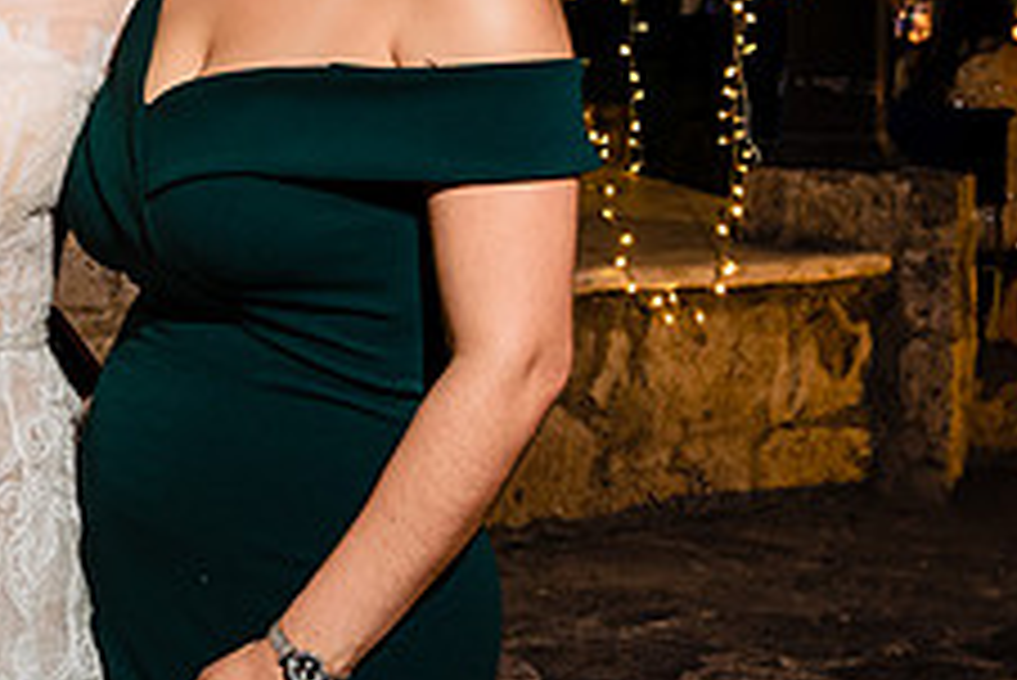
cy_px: 92
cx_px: -108
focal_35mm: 119
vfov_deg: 11.5
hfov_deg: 16.7
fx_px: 3364
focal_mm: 45
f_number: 7.1
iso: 1600
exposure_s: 1/50
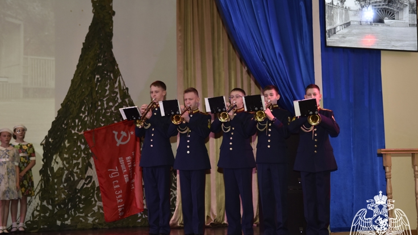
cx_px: 207
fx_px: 709
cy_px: 118
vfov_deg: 18.8
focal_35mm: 64
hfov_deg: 32.8
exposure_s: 1/125
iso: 640
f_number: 3.5
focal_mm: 40
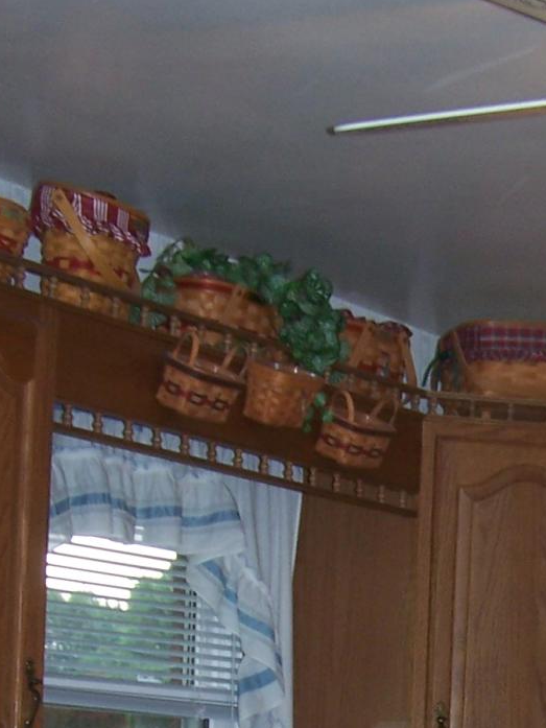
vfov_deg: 17.2
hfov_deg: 13.5
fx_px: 2292
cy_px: 892
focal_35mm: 109
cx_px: 489
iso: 80
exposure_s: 1/60
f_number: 2.8
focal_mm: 6.3
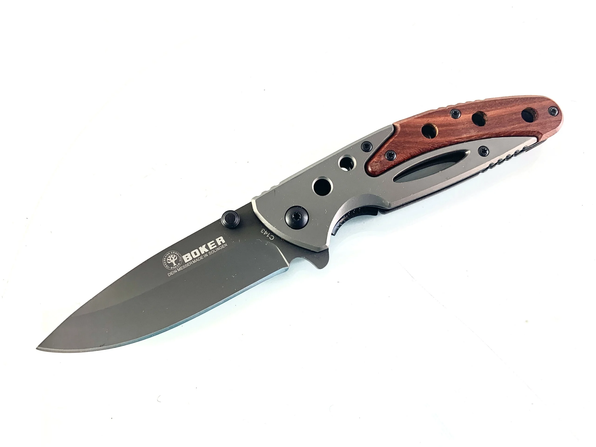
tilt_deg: -65.3
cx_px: 298
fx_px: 448
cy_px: 224
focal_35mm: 26
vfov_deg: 53.1
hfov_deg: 67.3
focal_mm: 4.25
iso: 40
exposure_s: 1/121
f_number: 1.8
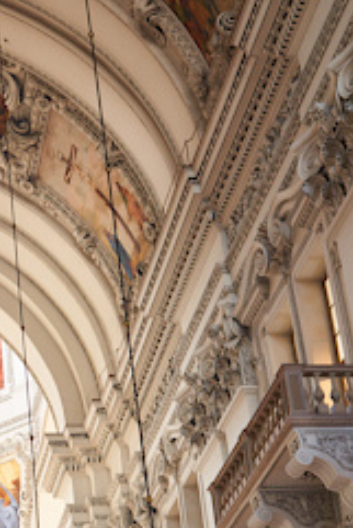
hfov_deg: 14.7
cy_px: 441
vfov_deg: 23.0
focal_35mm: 87
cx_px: -167
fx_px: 1278
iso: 400
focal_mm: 21
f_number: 4
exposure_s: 1/4
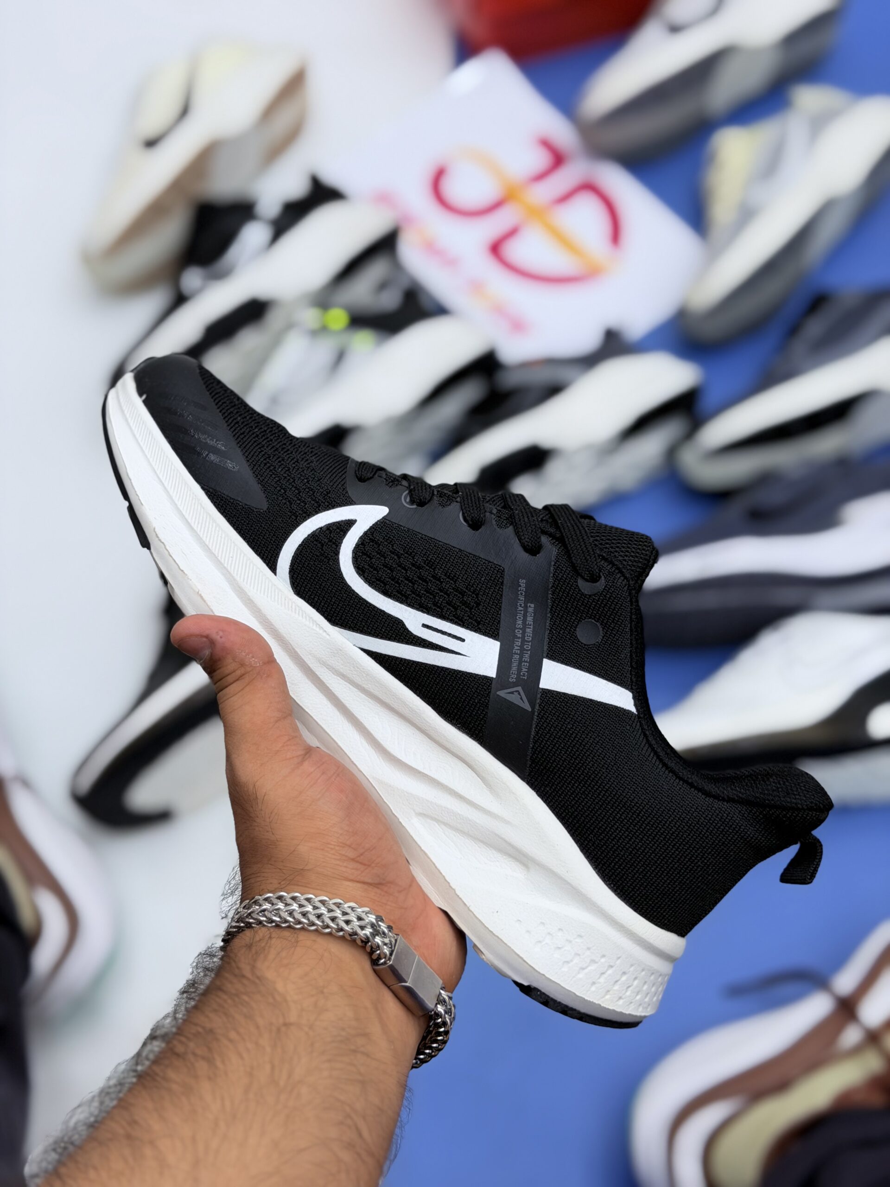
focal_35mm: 48
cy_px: 594
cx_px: 445
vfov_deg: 39.7
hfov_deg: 30.3
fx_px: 1645
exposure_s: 1/340
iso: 64
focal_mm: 6.76
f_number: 1.78
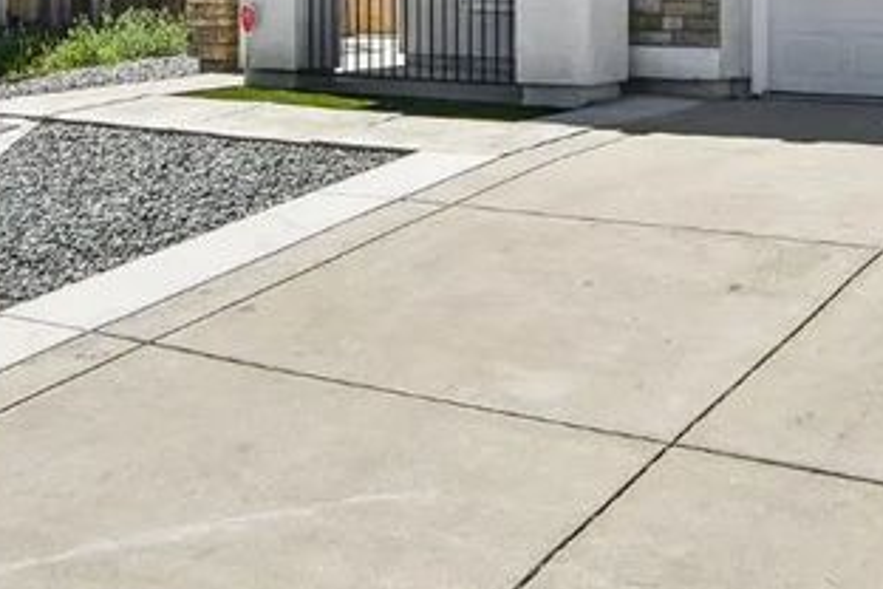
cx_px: 458
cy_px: -76
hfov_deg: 33.9
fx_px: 1447
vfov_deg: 21.7
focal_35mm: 59
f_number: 8
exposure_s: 1/320
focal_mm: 12
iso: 100
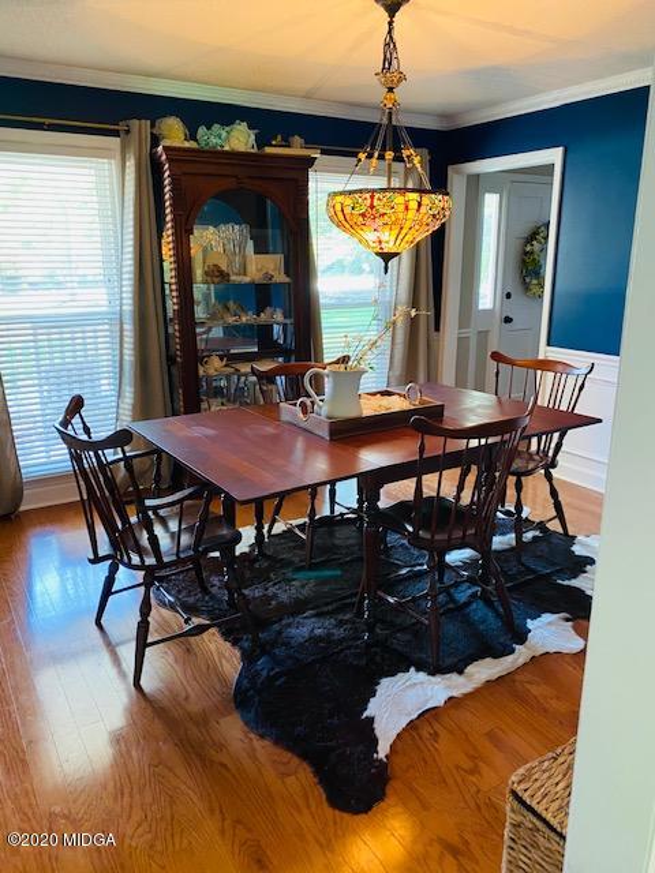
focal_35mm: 26
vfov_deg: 67.3
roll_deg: -0.7
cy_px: 436
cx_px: 328
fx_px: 656
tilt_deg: -12.9
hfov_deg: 53.1
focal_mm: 4.25
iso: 500
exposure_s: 1/40
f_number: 1.8
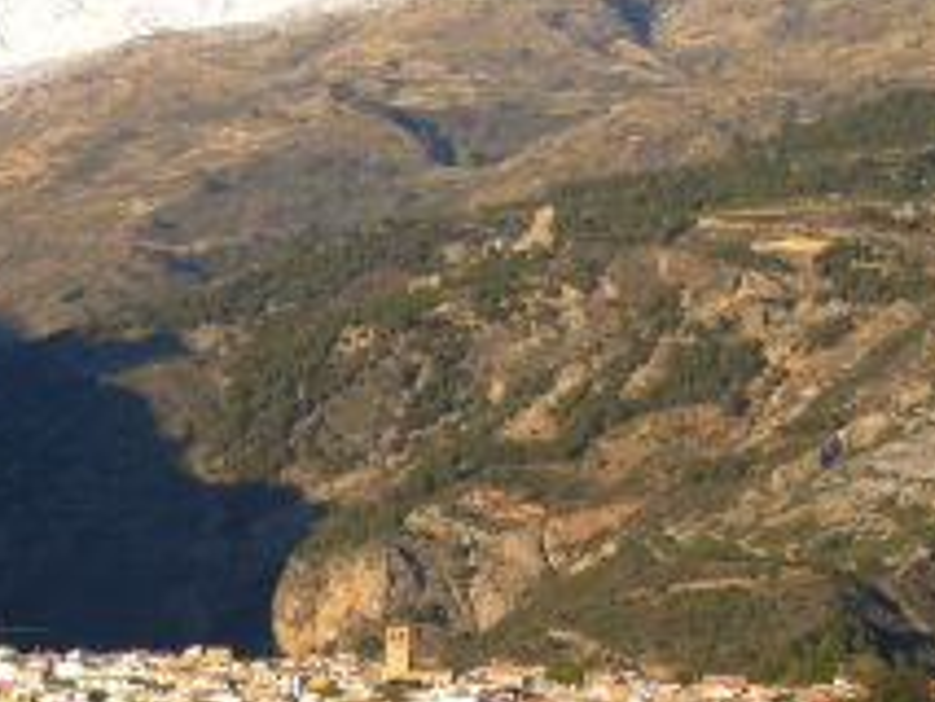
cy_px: 347
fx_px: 6594
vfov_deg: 6.1
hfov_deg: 8.1
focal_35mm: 244
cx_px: 176
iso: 80
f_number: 4.8
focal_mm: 13.2
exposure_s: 1/200
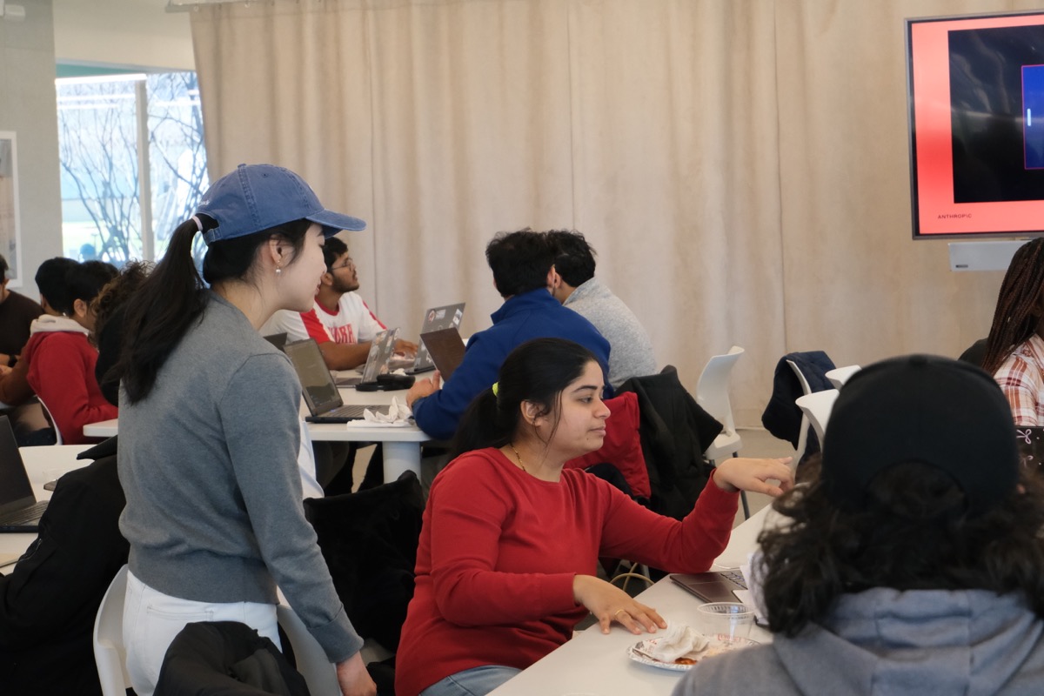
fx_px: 1972
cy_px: 348
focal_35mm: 68
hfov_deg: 29.7
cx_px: 522
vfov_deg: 20.0
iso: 4000
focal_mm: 45
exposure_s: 1/280
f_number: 5.6
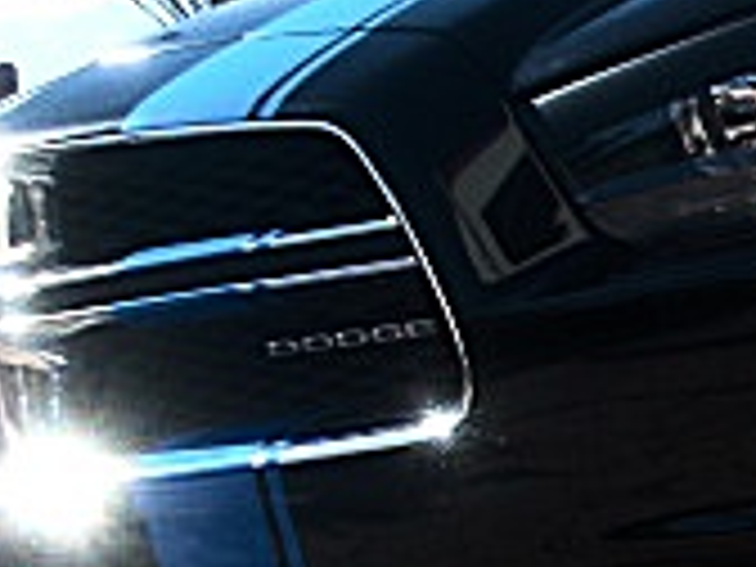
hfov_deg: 13.6
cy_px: 508
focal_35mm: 137
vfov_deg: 10.8
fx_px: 2992
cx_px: 1112
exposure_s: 1/400
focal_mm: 6.3
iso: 50
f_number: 2.8
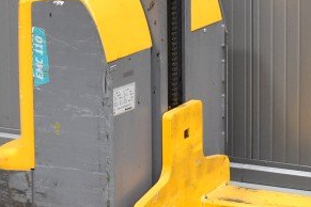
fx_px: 1227
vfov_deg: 9.5
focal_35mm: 142
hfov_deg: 14.4
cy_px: -50
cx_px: 190
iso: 1250
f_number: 4.5
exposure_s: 1/50
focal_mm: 23
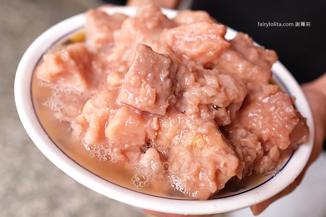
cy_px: 108
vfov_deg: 37.9
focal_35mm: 35
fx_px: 317
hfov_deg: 54.4
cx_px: 163
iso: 640
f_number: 2.8
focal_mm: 23
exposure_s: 1/1000
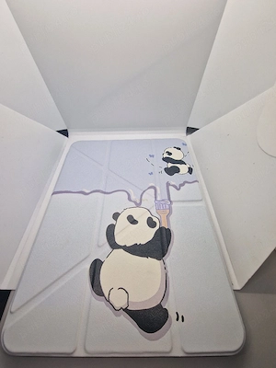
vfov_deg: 106.2
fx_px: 138
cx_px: 138
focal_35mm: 13
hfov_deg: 89.9
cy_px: 184
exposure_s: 1/182
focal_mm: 2.2
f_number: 2.2
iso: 50
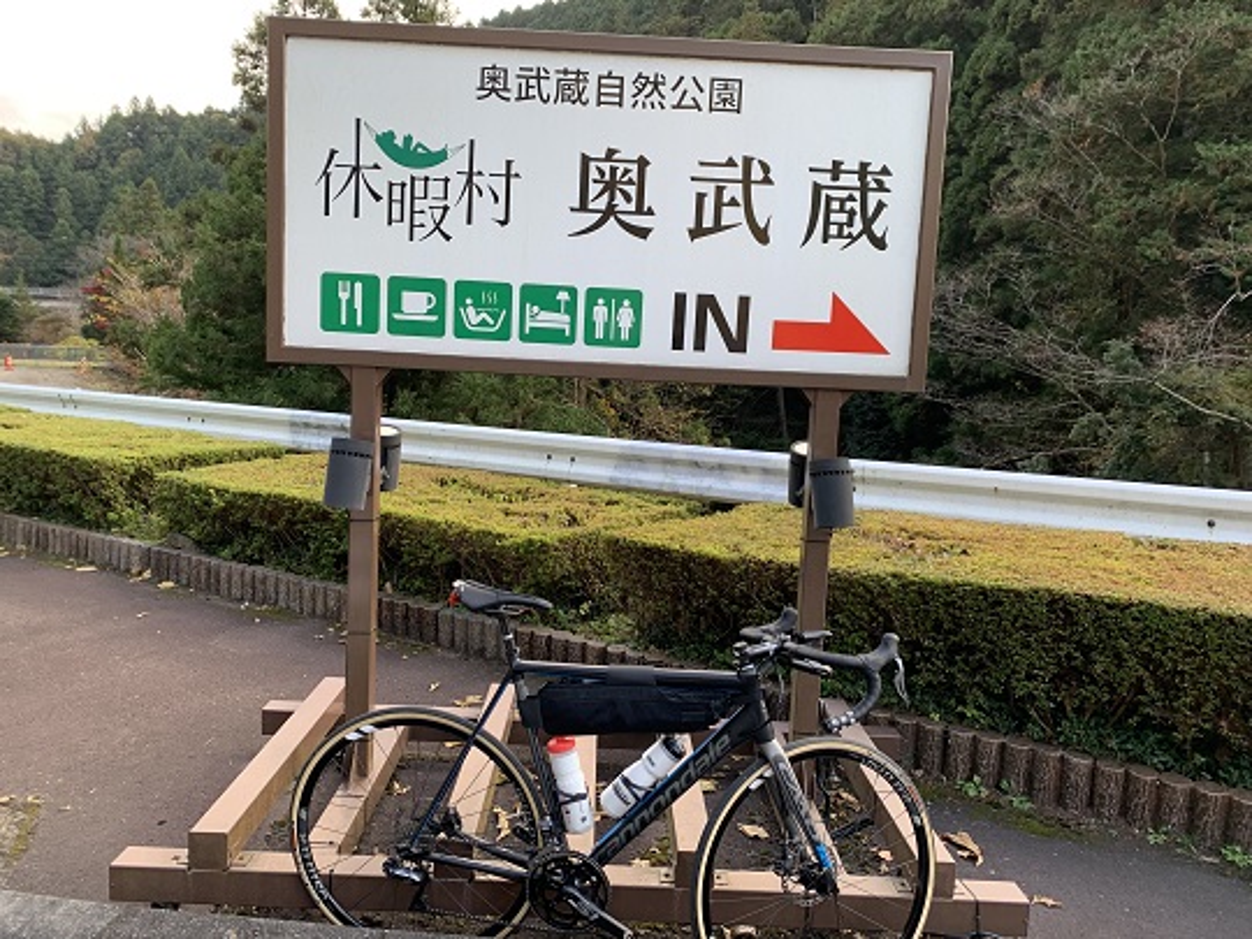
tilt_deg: -7.8
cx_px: 626
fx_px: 940
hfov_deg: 67.3
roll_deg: -2.3
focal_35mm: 26
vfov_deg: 53.1
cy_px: 470
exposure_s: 1/122
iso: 50
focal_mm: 4.25
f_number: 1.8
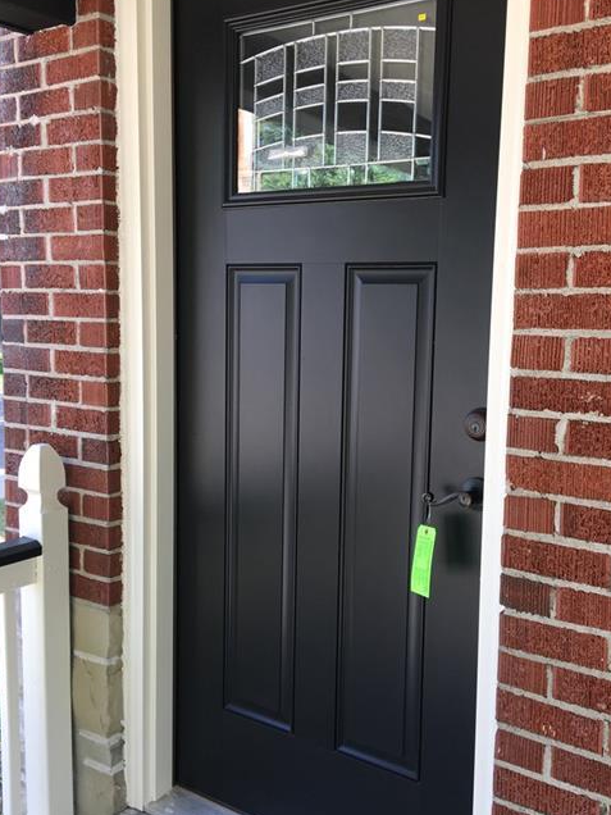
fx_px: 824
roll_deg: -2.2
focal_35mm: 35
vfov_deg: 52.6
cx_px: 356
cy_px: 411
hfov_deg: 40.6
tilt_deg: -7.3
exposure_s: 1/60
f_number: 2.2
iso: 25
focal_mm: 4.15
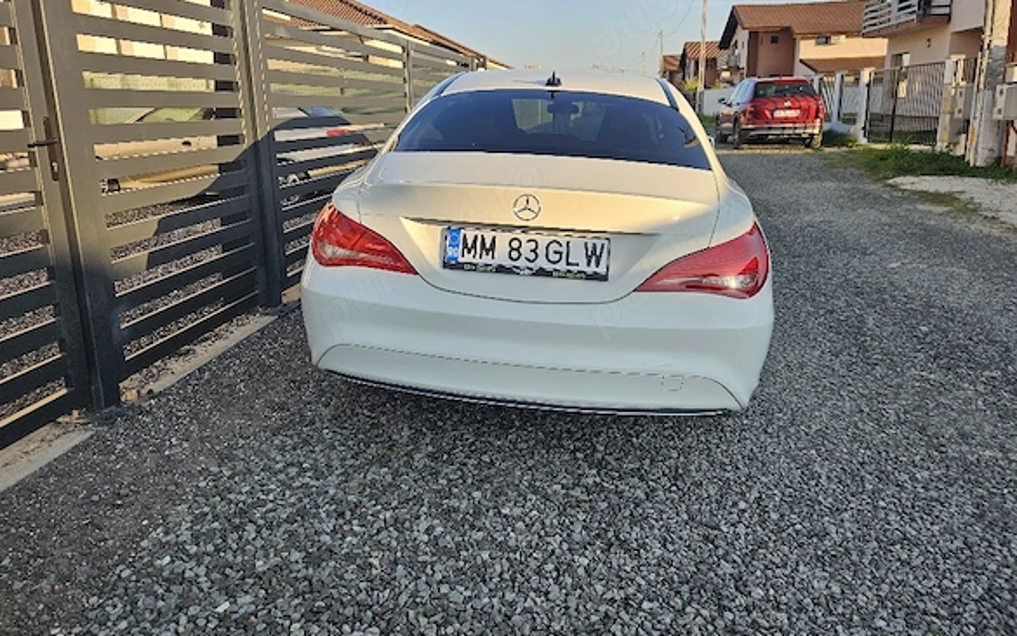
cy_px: 255
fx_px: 693
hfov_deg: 72.5
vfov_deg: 49.0
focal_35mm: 25
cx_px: 499
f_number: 1.8
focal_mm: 5.4
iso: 25
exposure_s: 1/667
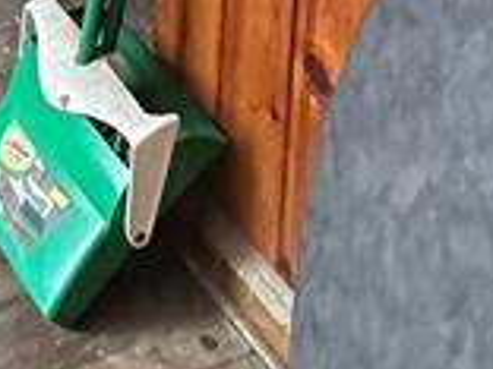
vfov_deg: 11.6
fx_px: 1310
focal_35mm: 92
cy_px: -637
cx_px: -218
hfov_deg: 19.0
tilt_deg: -8.4
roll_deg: -0.5
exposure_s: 1/60
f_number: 2.2
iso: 800
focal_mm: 2.22
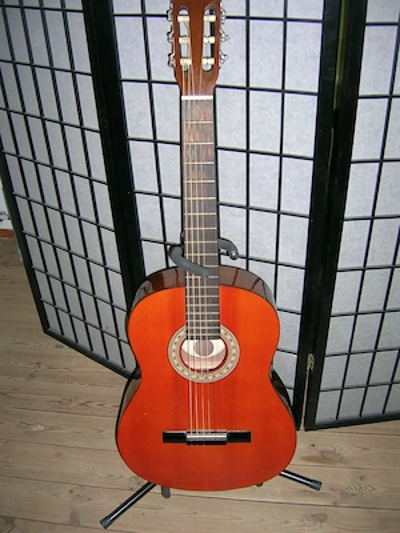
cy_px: 266
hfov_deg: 40.7
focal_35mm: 35
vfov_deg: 52.6
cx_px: 200
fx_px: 539
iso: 73
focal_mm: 5.4
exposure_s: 1/60.1
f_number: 2.8
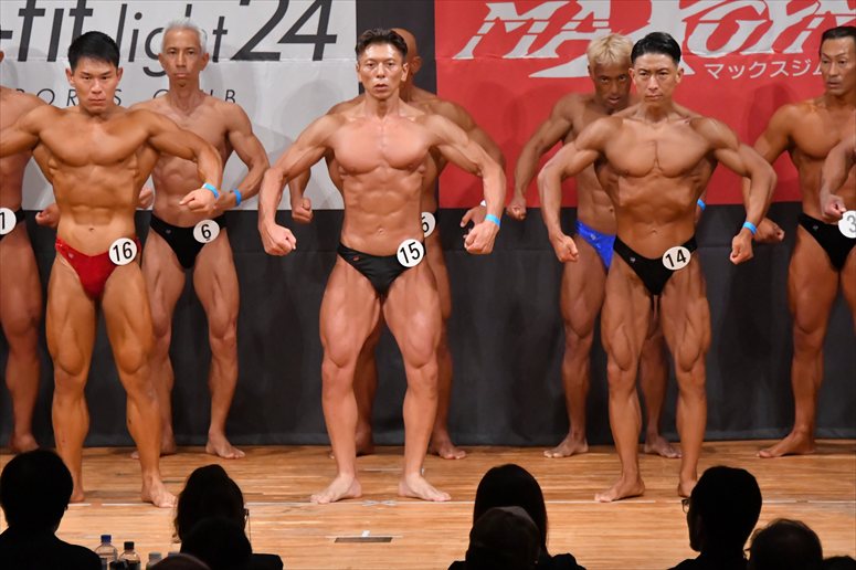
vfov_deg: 5.1
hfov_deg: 7.6
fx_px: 6417
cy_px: 285
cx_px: 428
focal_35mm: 270
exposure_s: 1/400
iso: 8000
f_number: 5.6
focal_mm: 180
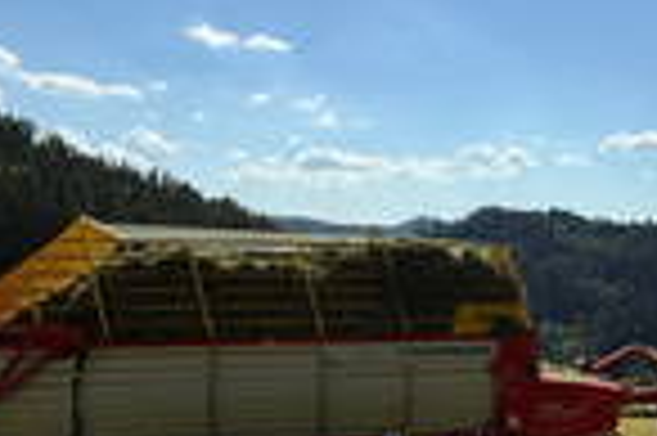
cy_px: 229
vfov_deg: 33.3
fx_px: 729
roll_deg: -0.9
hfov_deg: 46.8
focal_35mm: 40
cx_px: 490
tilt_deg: +2.3
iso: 50
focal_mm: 2.22
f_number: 2.2
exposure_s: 1/4762
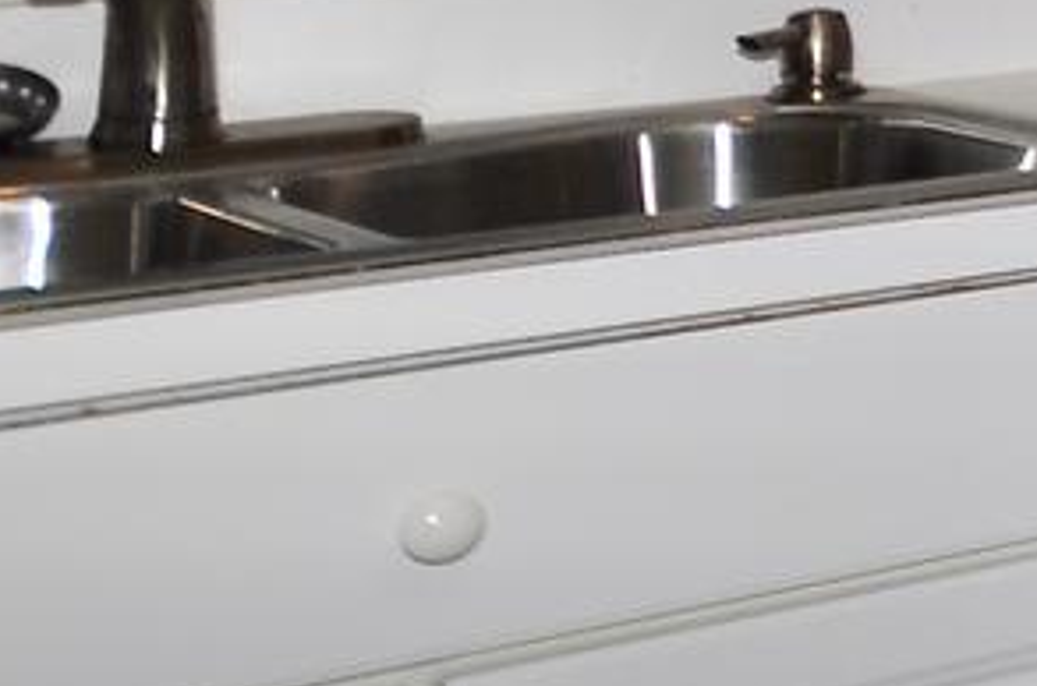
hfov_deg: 10.9
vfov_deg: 12.8
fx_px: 3018
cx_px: 3245
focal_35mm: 105
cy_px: 4
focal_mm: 10
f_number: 4
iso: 100
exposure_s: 1/60
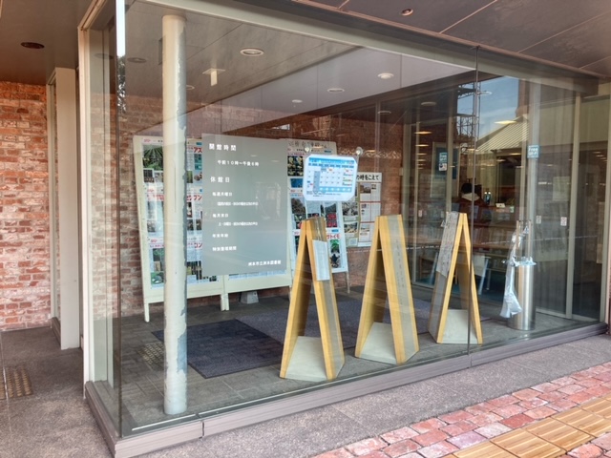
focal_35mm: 28
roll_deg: -0.3
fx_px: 494
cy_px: 229
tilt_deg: -3.7
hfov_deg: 63.4
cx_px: 306
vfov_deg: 49.7
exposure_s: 1/121
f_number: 1.8
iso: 32
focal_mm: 3.99
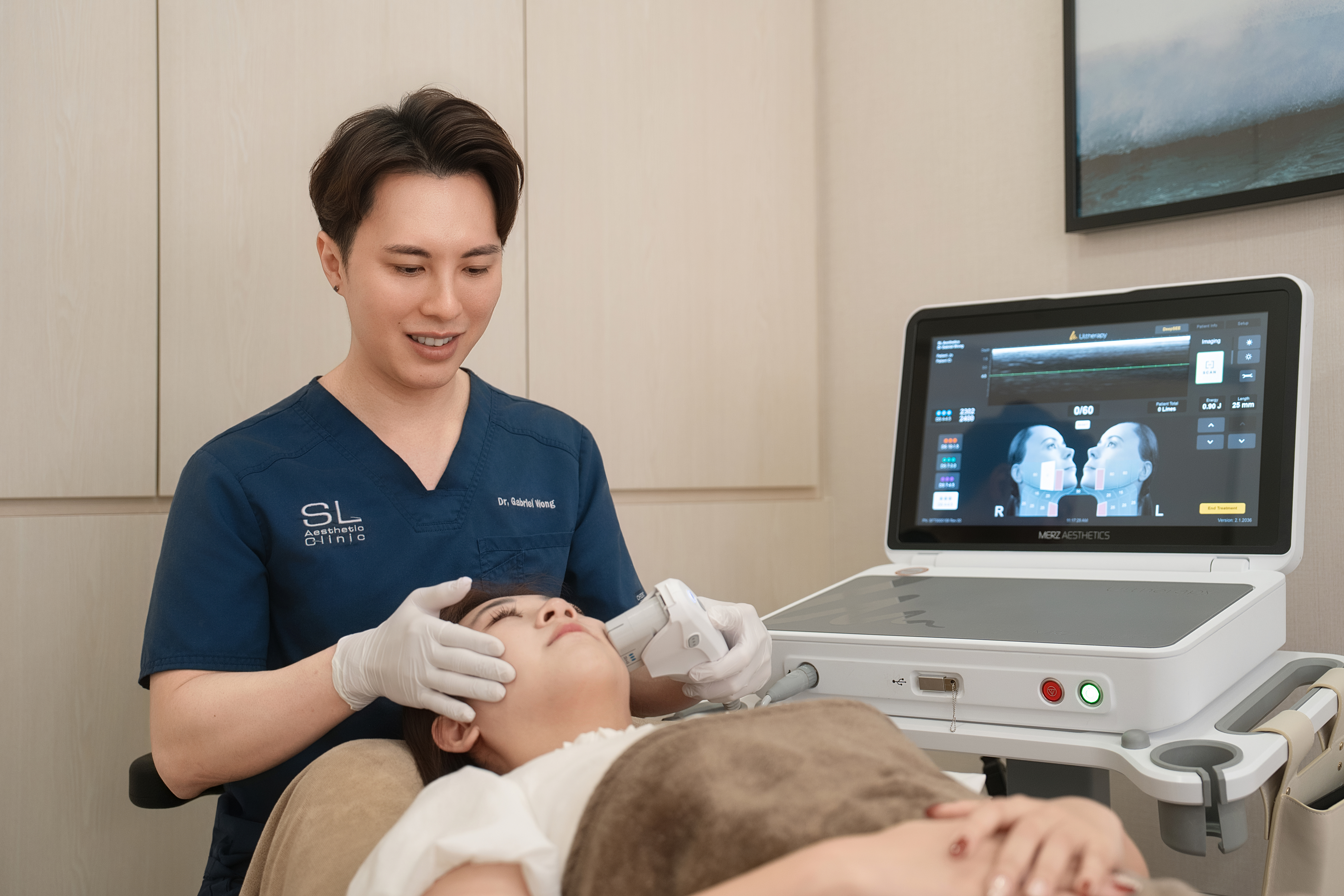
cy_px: 447
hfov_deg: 43.6
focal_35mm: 45
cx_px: 687
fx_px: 1680
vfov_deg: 29.9
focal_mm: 44
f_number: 2.8
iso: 320
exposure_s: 1/125
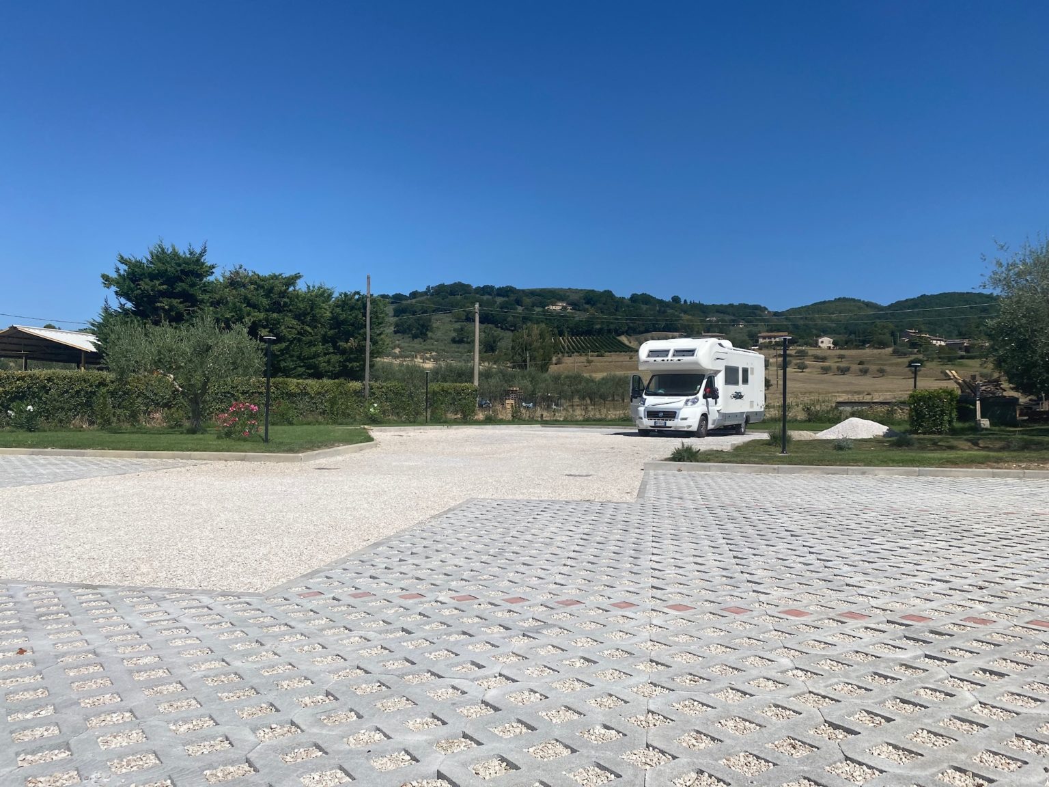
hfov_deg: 67.3
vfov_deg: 53.1
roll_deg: -1.5
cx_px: 524
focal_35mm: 26
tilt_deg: +0.7
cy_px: 394
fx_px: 788
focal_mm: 4.25
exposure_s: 1/5747
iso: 32
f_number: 1.8
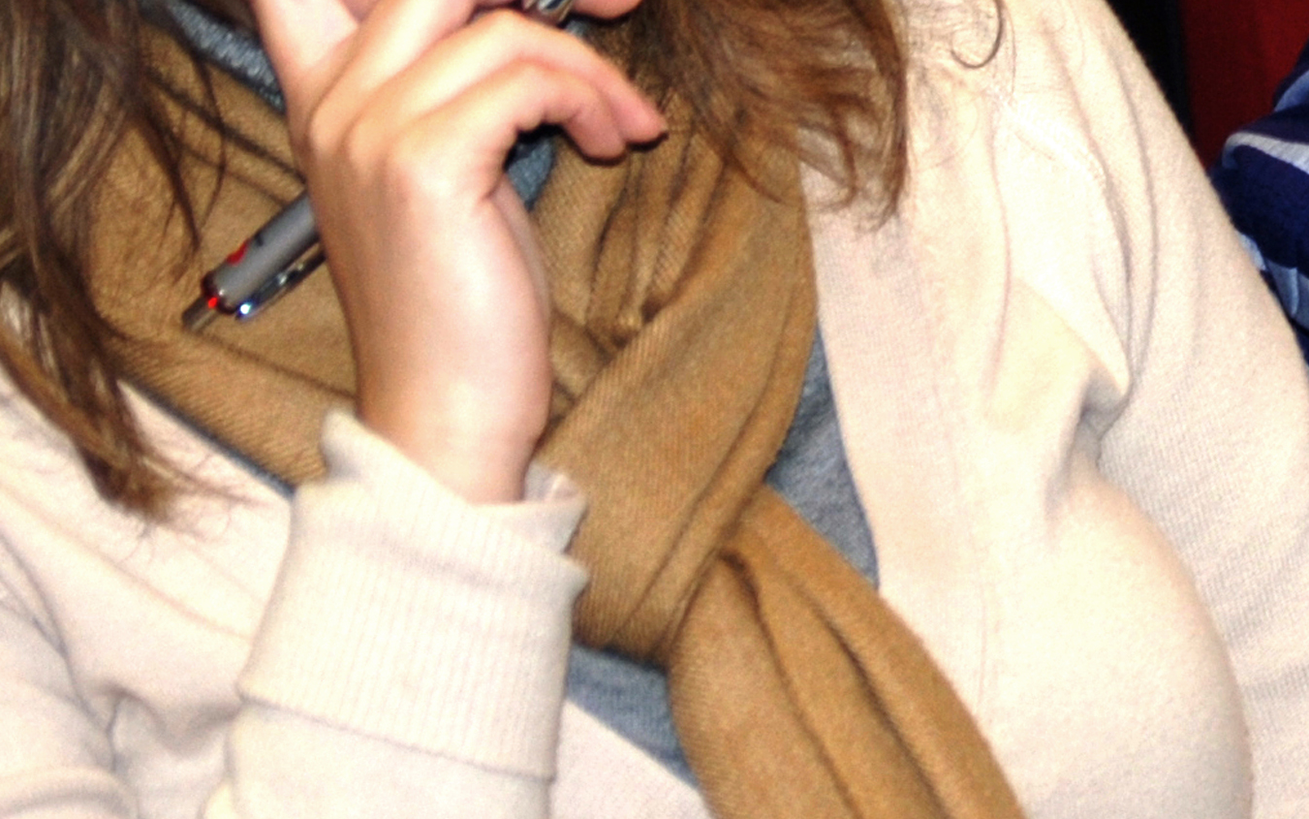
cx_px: 1512
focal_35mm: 307
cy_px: -153
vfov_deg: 4.3
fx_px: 10954
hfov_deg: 6.8
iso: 100
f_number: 5
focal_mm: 70
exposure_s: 1/100
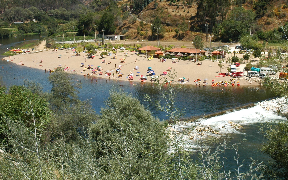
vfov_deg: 20.6
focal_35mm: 63
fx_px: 493
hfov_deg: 32.6
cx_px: 158
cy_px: 61
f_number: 10
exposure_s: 1/320
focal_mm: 27
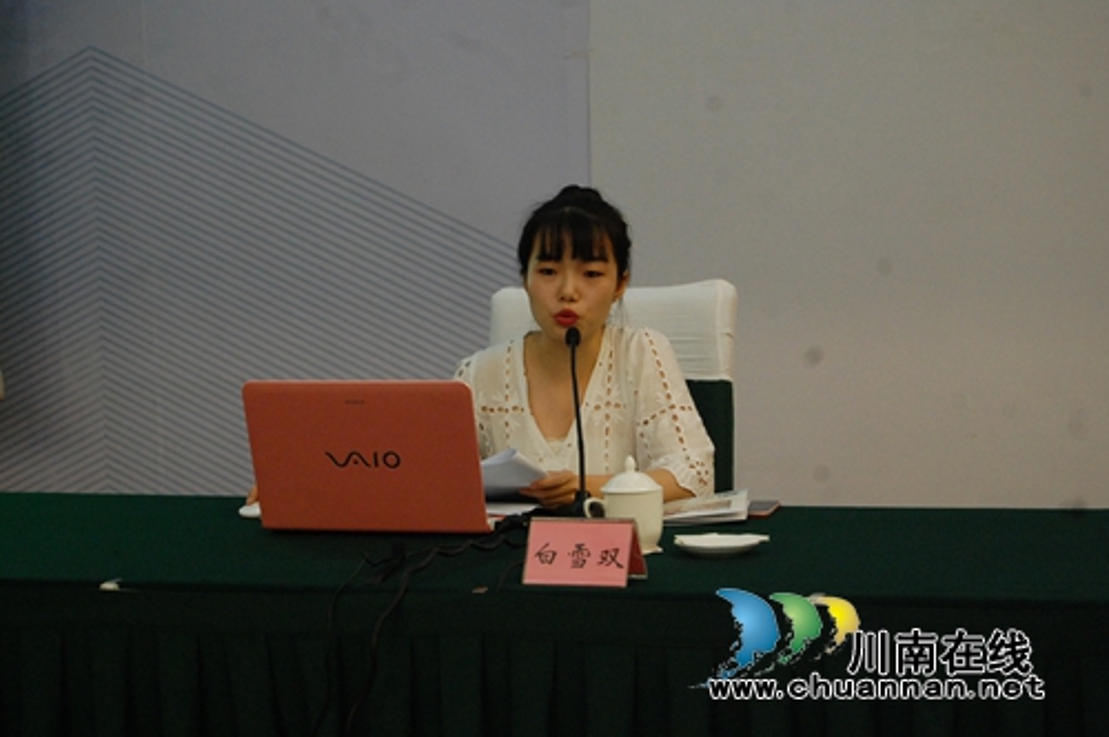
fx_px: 2538
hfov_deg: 24.6
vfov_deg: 16.5
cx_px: 554
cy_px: 368
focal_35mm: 82
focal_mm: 55
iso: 1600
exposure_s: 1/30
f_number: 5.6
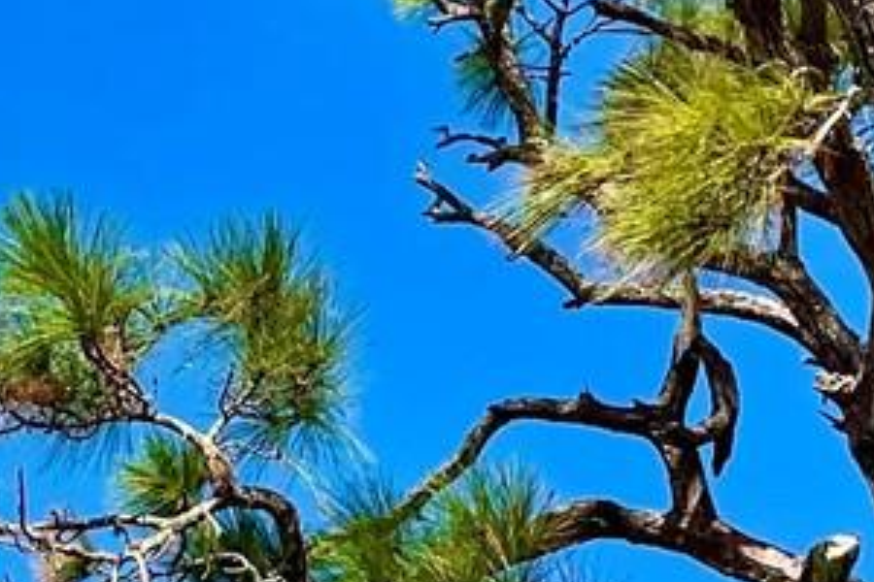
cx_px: 67
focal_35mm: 144
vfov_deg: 8.8
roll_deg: -1.6
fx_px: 3496
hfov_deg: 14.1
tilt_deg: +12.9
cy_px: 1277
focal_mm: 4.2
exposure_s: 1/4831
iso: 32
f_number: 1.6
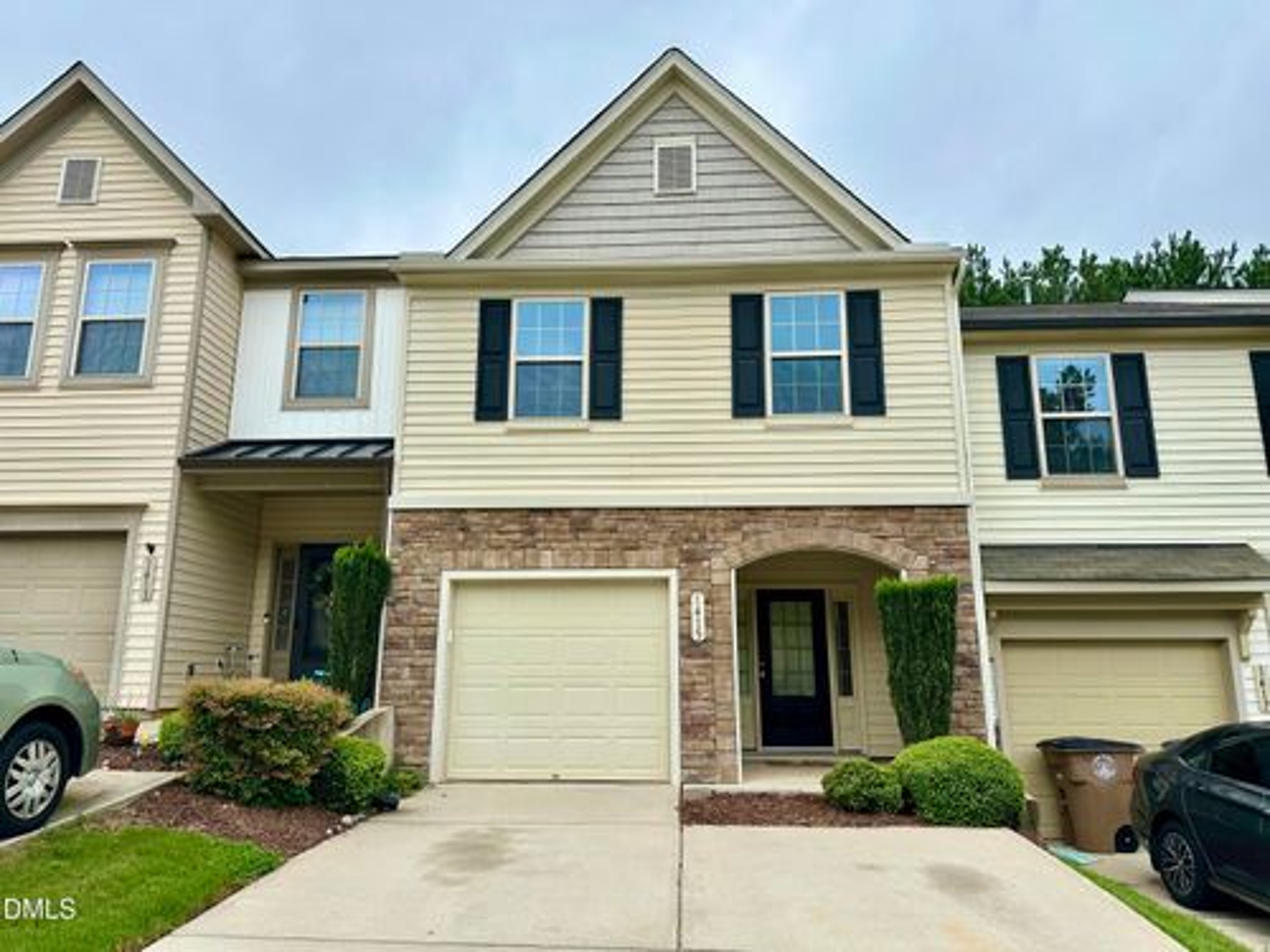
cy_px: 476
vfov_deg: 56.8
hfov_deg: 71.6
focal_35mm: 24
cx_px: 635
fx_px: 881
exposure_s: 1/1131
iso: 80
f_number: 1.78
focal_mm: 6.86
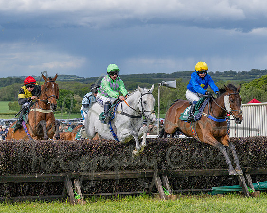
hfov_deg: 15.3
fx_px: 993
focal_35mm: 126
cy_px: 100
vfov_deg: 12.3
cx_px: 97
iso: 400
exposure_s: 1/2500
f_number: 5
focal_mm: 70
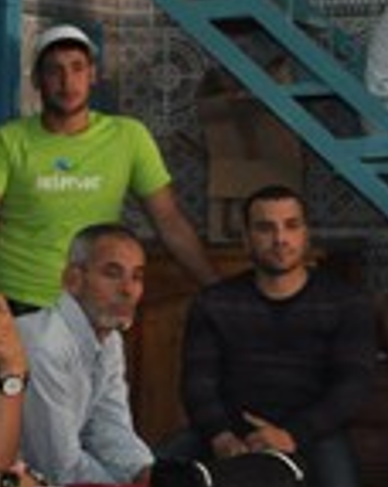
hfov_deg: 9.2
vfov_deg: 13.3
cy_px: 363
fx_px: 2087
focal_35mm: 145
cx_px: -619
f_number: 3.8
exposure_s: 1/60
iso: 800
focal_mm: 23
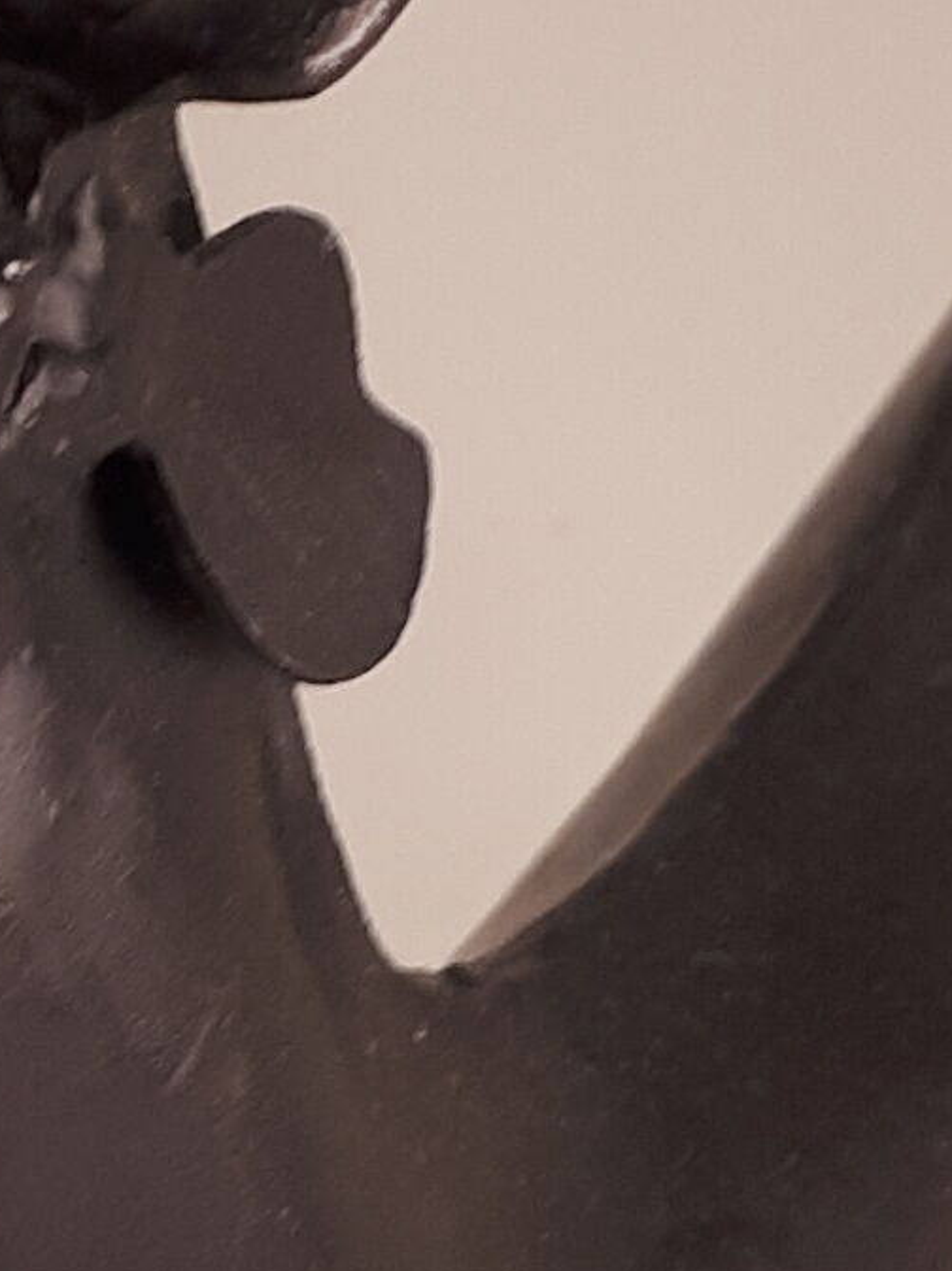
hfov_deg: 8.0
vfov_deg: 10.6
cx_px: -89
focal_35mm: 185
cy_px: 1328
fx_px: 6790
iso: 50
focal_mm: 3.6
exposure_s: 1/33
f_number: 1.9
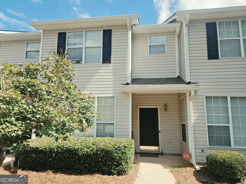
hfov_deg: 73.9
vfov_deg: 58.9
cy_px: 92
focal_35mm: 23
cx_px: 123
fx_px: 163
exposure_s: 1/1235
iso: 25
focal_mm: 5.4
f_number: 1.8
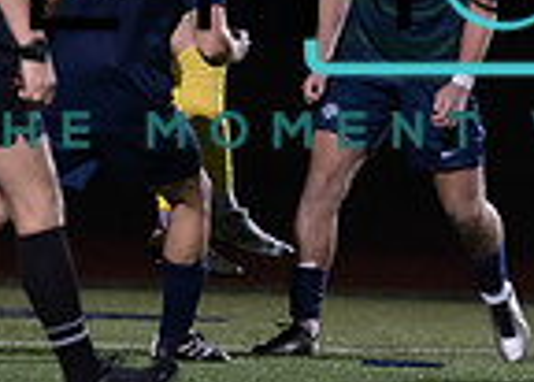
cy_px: -30
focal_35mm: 845
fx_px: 12821
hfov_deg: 2.4
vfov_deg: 1.7
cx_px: 389
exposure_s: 1/1000
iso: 2500
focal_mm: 200
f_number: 2.8
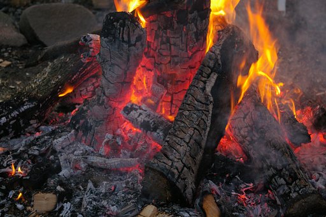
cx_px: 163
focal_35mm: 82
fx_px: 746
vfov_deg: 16.5
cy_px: 108
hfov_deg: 24.6
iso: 800
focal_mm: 55
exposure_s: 1/60
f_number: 5.6
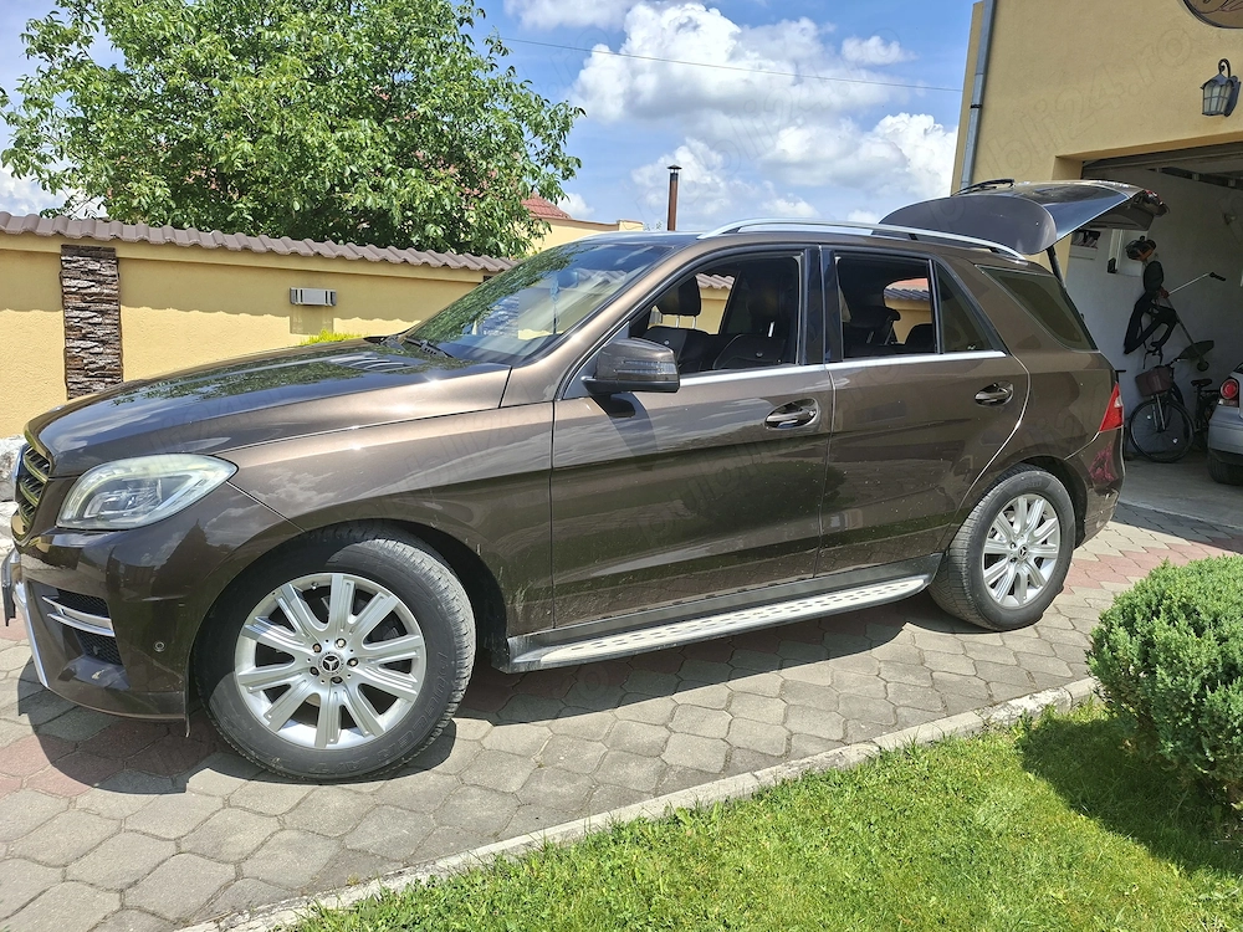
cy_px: 466
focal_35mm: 23
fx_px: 826
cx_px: 622
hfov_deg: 73.9
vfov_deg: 58.9
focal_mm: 5.54
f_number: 1.8
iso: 50
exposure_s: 1/1825
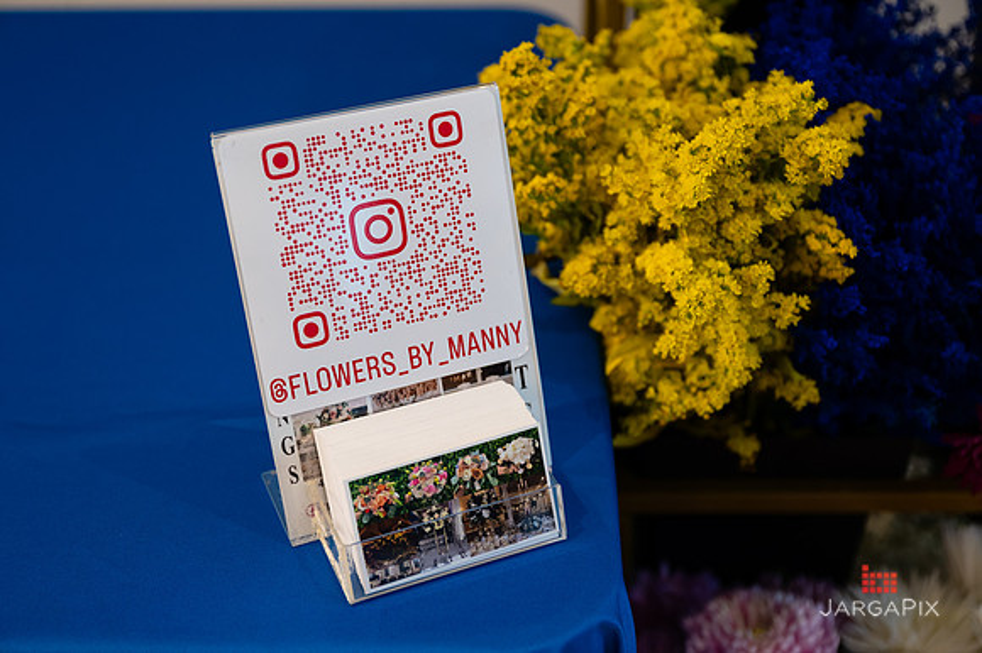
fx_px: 1319
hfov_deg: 40.8
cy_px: 328
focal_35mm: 48
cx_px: 488
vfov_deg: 27.8
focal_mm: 46
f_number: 3.2
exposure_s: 1/200
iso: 1250
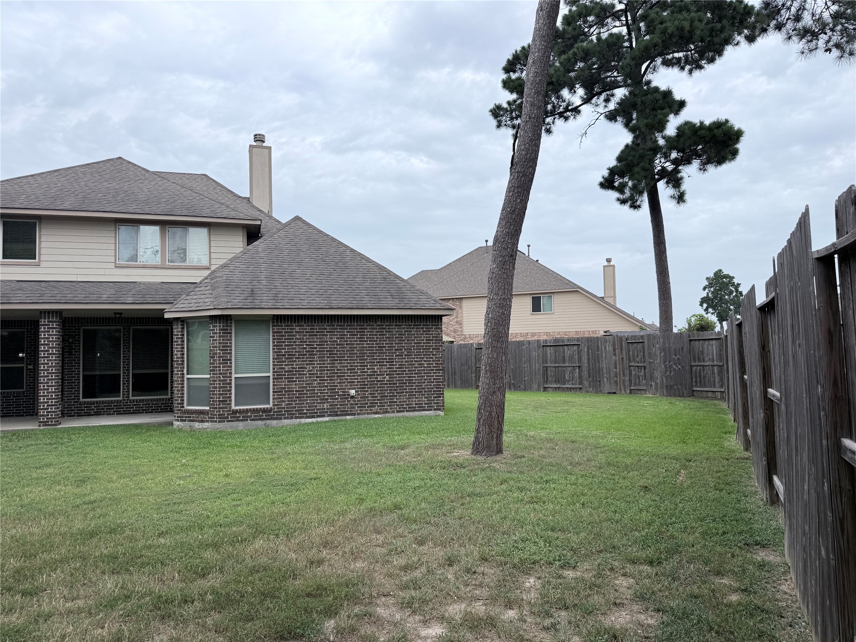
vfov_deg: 56.8
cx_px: 428
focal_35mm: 24
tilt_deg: +3.0
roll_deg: +0.7
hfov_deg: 71.6
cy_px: 321
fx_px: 593
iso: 80
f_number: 1.78
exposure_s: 1/3145
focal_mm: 6.76
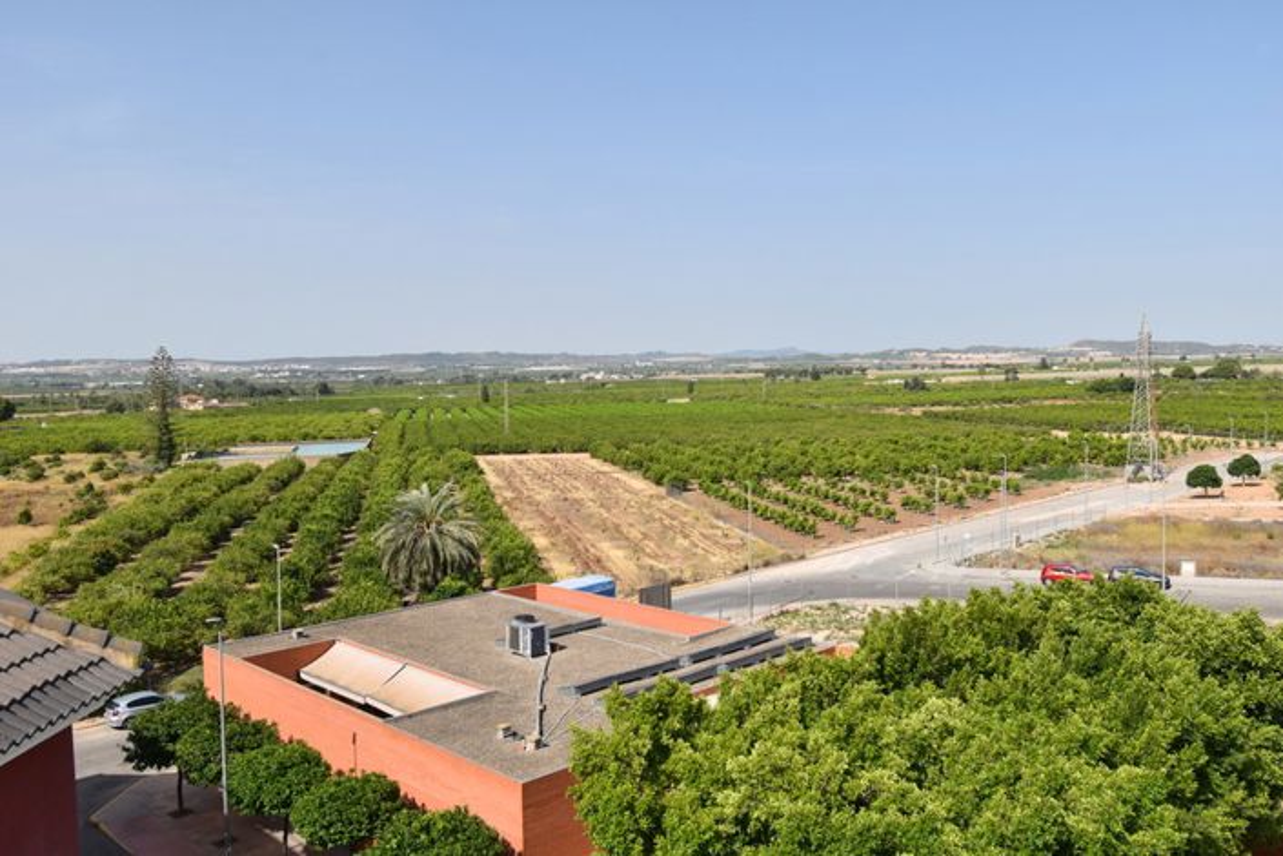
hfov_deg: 61.9
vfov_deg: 43.6
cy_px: 428
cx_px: 642
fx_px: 1069
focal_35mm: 30
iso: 100
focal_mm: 20
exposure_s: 1/320
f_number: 9
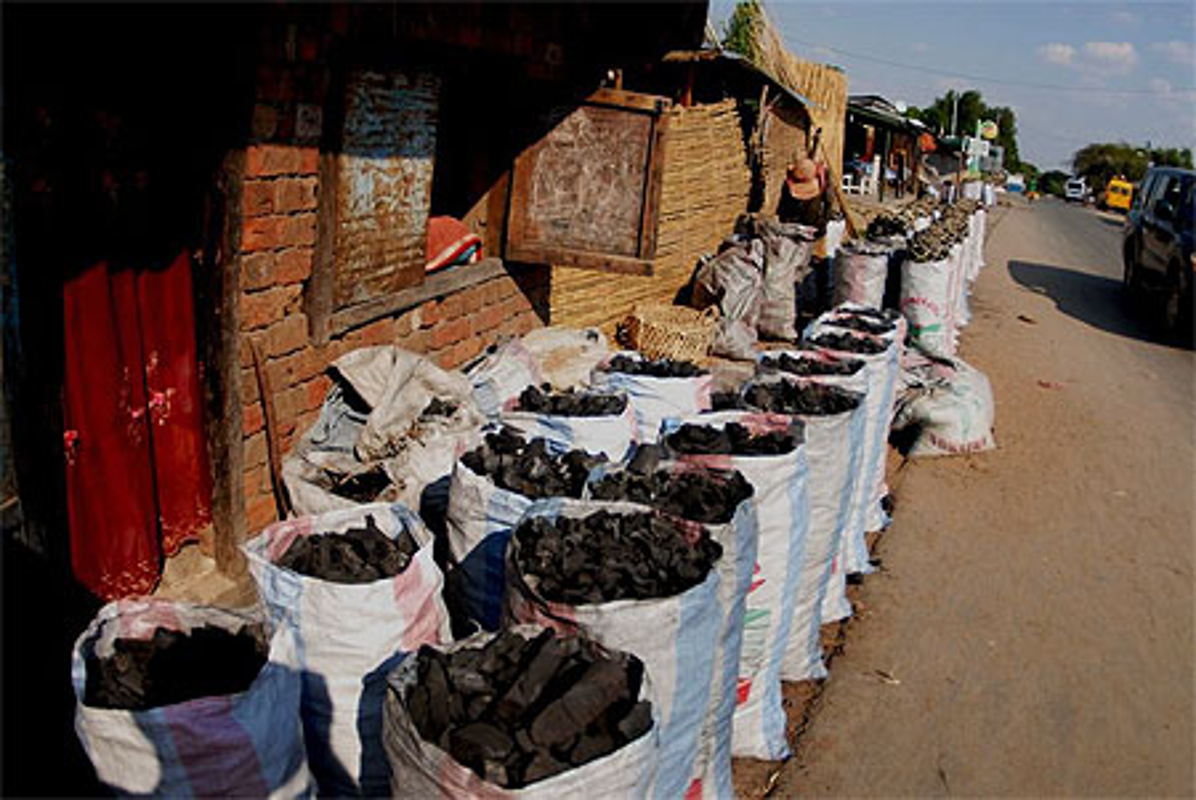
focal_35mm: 26
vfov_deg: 50.5
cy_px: 400
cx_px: 598
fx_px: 848
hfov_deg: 70.4
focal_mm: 17
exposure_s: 1/640
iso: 160
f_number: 4.5
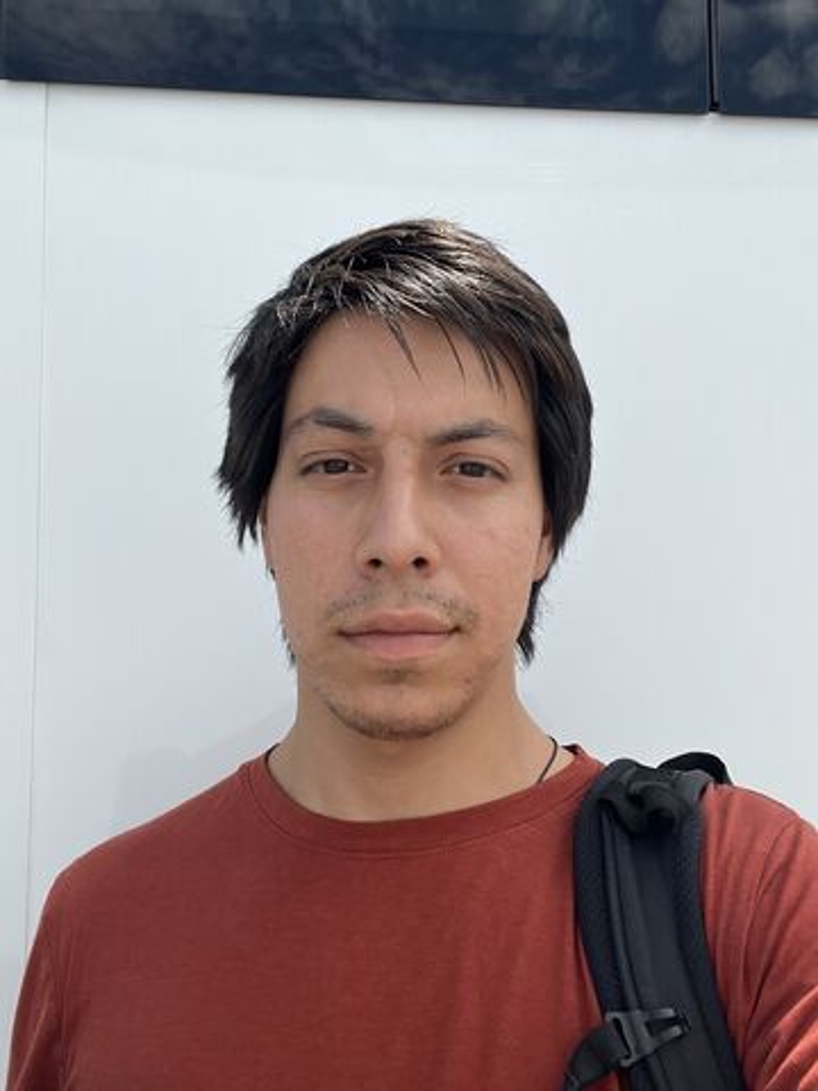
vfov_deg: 60.0
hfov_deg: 46.8
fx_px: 945
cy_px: 546
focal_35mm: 30
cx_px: 409
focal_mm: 2.71
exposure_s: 1/501
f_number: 2.2
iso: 32
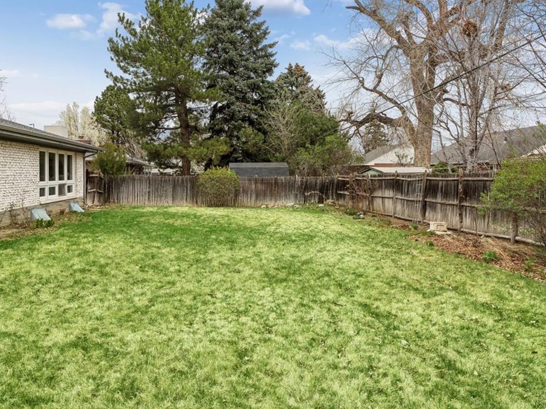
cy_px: 190
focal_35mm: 28
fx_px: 442
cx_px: 216
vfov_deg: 49.7
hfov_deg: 62.8
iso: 400
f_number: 9
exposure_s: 1/320
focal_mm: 17
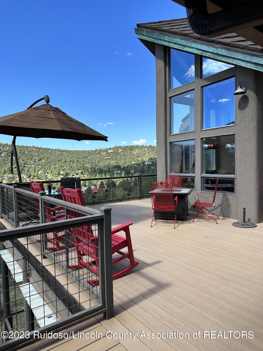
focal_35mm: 24
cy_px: 176
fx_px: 243
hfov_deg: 56.8
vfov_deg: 71.6
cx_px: 132
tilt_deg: -0.7
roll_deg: +1.9
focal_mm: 6.86
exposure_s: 1/1949
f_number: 1.78
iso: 80
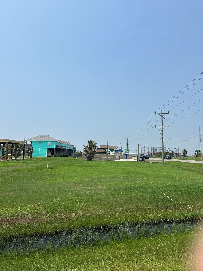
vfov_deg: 71.6
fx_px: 188
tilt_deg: +7.1
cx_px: 102
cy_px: 136
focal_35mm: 24
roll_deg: -3.5
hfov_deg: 56.8
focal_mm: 6.86
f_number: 1.78
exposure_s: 1/8929
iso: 80
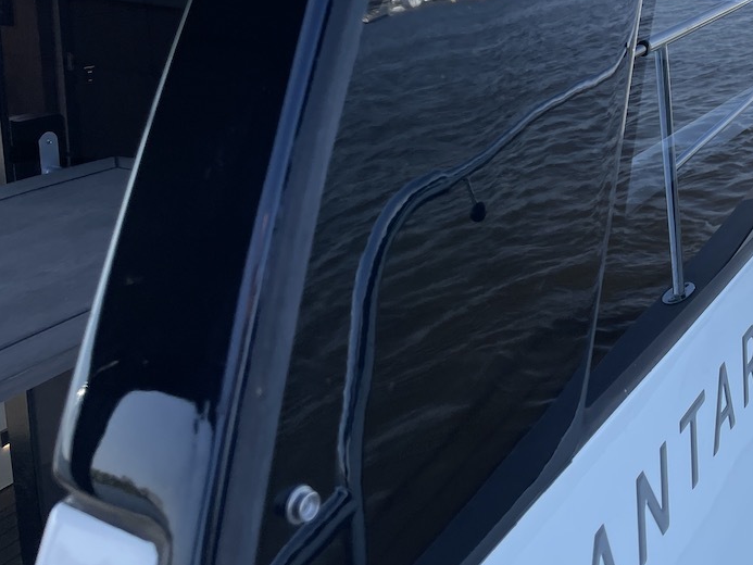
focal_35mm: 48
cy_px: 129
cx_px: 694
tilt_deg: -14.0
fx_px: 1044
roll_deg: -1.5
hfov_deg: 36.8
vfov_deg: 29.7
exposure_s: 1/1350
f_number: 1.6
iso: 32
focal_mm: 4.2
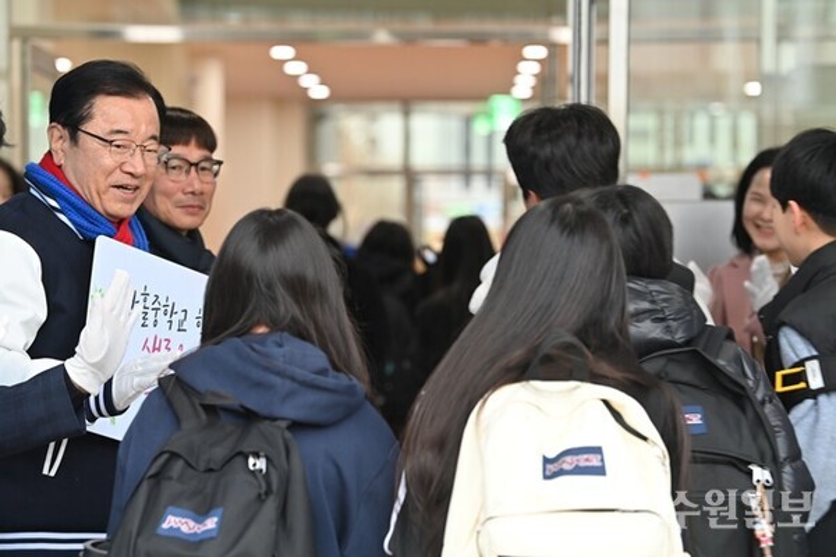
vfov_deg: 10.5
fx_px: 3019
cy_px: 278
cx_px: 418
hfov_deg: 15.8
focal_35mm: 130
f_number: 4.5
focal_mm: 130
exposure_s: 1/125
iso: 800
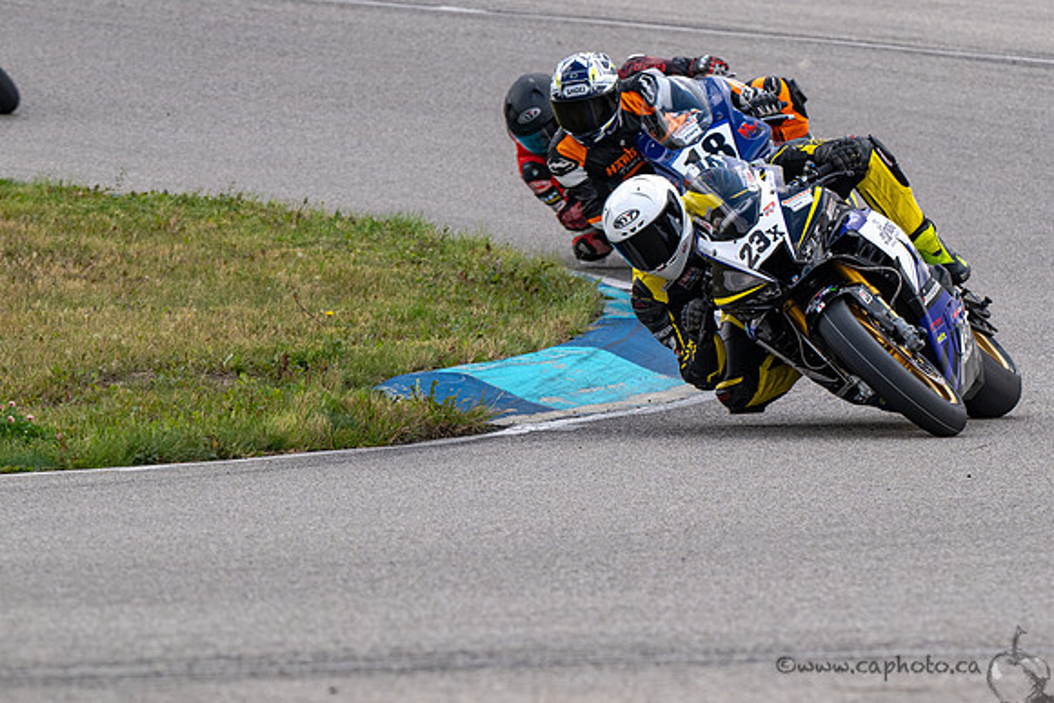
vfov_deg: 3.1
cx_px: 749
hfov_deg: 4.7
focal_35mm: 441
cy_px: 278
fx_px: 12925
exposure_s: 1/800
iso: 560
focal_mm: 310
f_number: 9
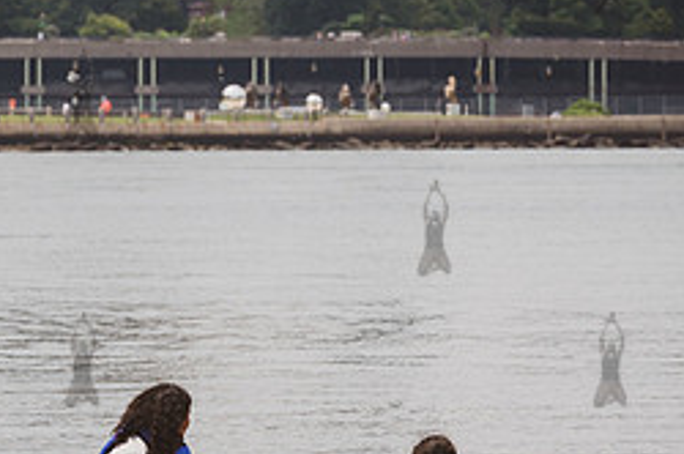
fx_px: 6452
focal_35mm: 340
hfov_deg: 6.1
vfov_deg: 4.0
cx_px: 35
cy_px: 217
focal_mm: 113
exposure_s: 1/1000
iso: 160
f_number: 5
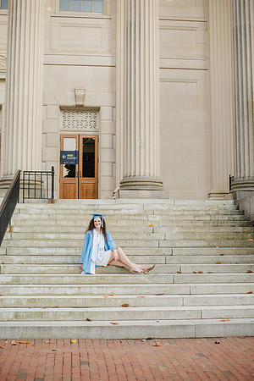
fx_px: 529
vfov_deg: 39.6
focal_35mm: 50
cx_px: 127
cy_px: 190
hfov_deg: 27.0
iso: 200
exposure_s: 1/500
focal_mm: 50
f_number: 2.5
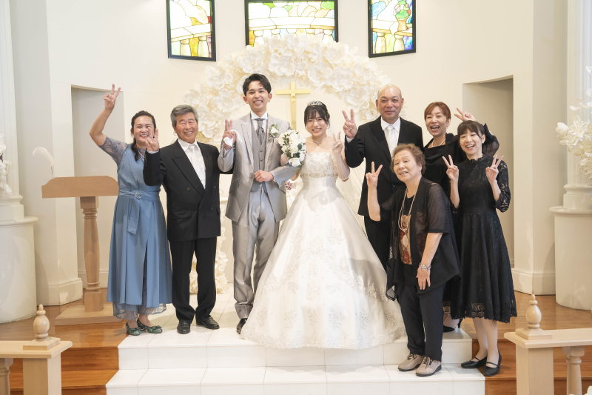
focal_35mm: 38
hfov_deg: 50.7
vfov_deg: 35.0
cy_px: 198
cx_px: 296
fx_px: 625
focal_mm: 38
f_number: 4
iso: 3200
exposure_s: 1/100
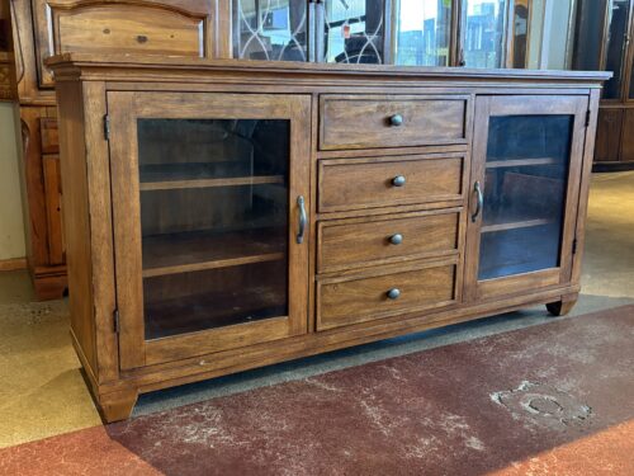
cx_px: 317
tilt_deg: -11.4
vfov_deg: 53.1
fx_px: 476
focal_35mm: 26
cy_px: 238
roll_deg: -0.1
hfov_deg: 67.3
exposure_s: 1/60
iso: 320
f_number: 1.6
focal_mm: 5.96
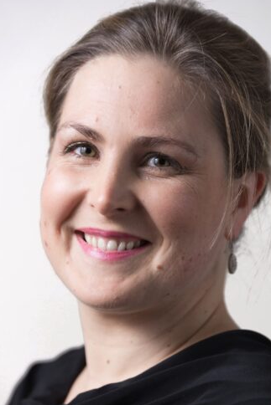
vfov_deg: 11.0
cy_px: 244
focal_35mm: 186
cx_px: 151
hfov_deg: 7.4
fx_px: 2099
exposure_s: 1/160
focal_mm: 150
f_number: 4
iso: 100
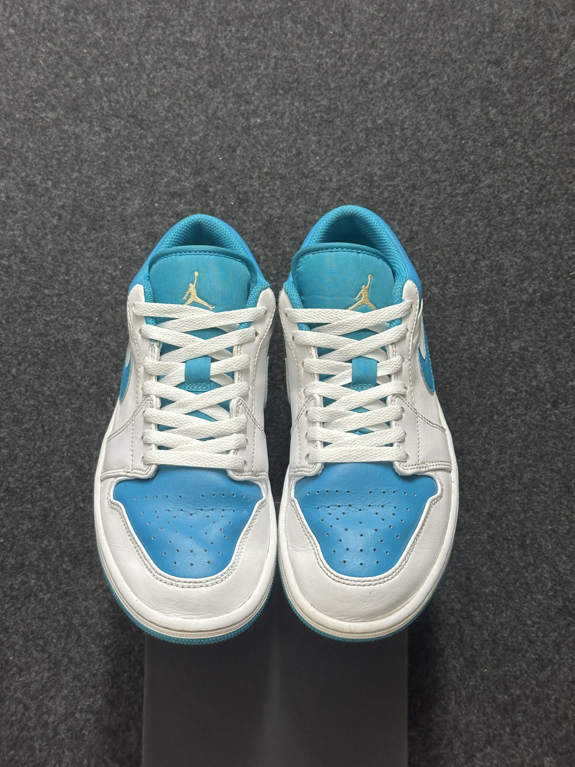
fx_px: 1063
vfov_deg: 39.7
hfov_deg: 30.3
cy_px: 384
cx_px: 288
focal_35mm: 48
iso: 200
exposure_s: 1/34
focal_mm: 6.86
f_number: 1.78
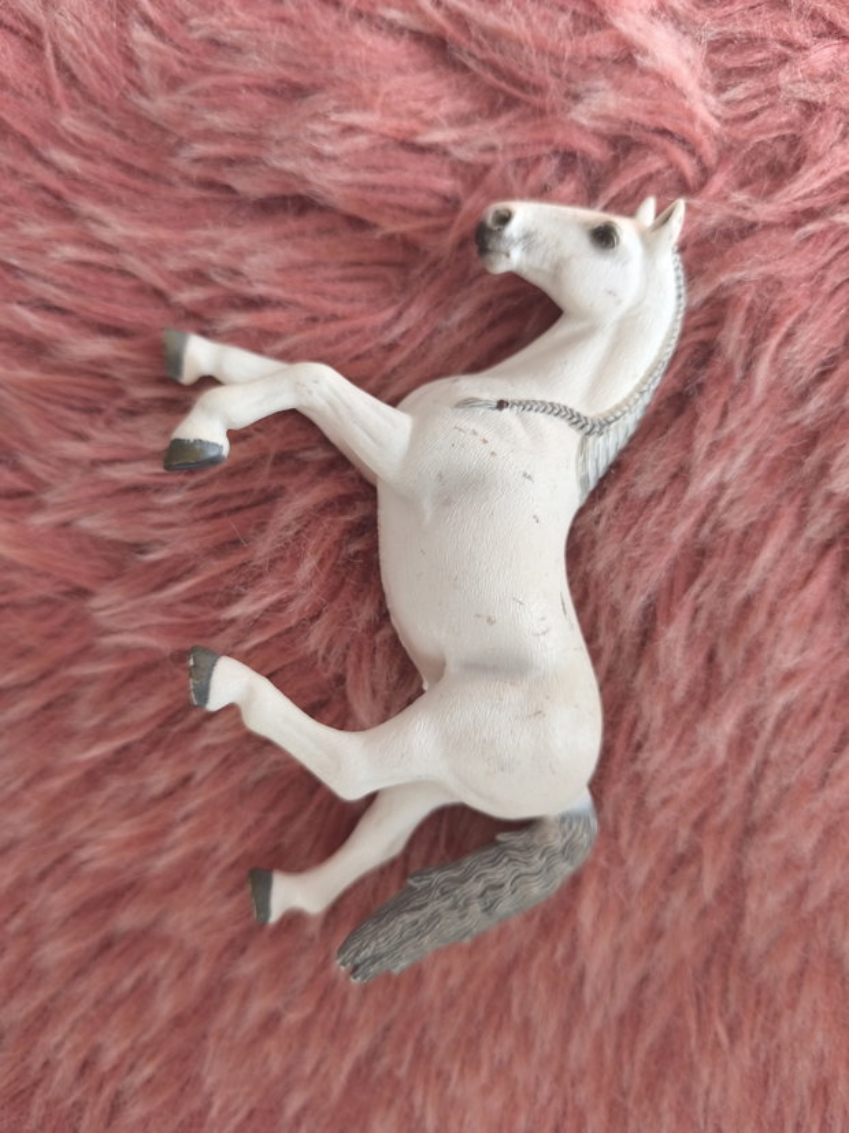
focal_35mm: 23
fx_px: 752
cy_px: 566
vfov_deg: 73.9
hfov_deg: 58.9
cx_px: 424
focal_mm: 6.57
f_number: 1.6
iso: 250
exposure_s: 1/50
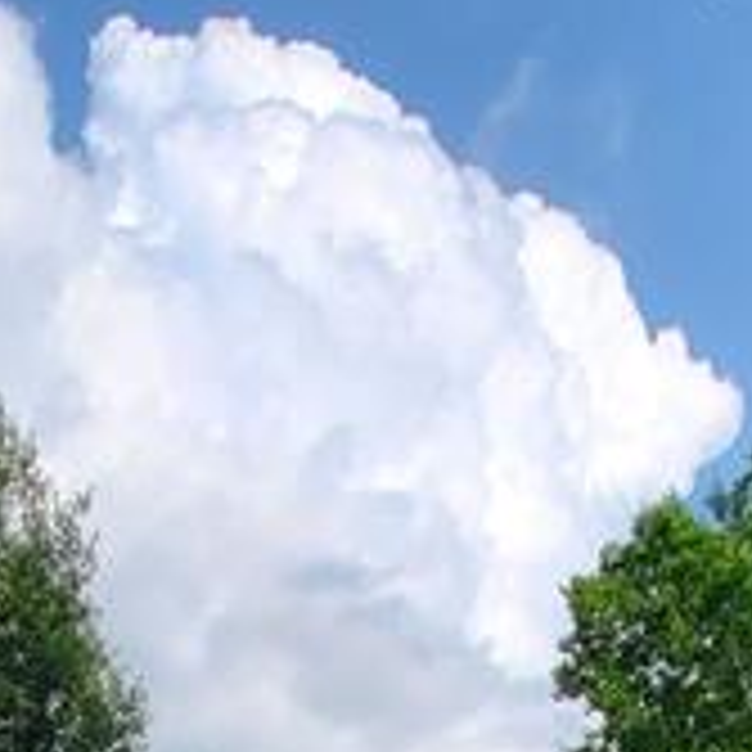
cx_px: 405
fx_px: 1303
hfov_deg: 32.2
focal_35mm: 53
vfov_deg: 19.2
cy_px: 1499
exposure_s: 1/1000
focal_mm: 1.8
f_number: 2.2
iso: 50
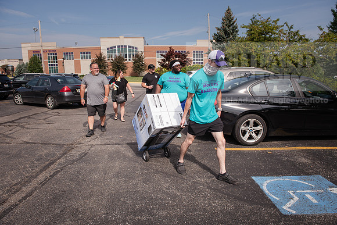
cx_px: 168
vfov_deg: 53.2
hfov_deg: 73.7
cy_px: 112
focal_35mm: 24
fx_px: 225
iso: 200
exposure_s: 1/800
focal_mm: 24
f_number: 6.3
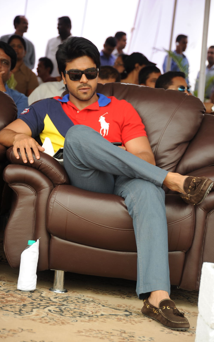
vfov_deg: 19.8
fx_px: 979
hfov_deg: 12.5
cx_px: 107
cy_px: 170
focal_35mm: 105
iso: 400
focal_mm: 102
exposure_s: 1/125
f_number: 5.6
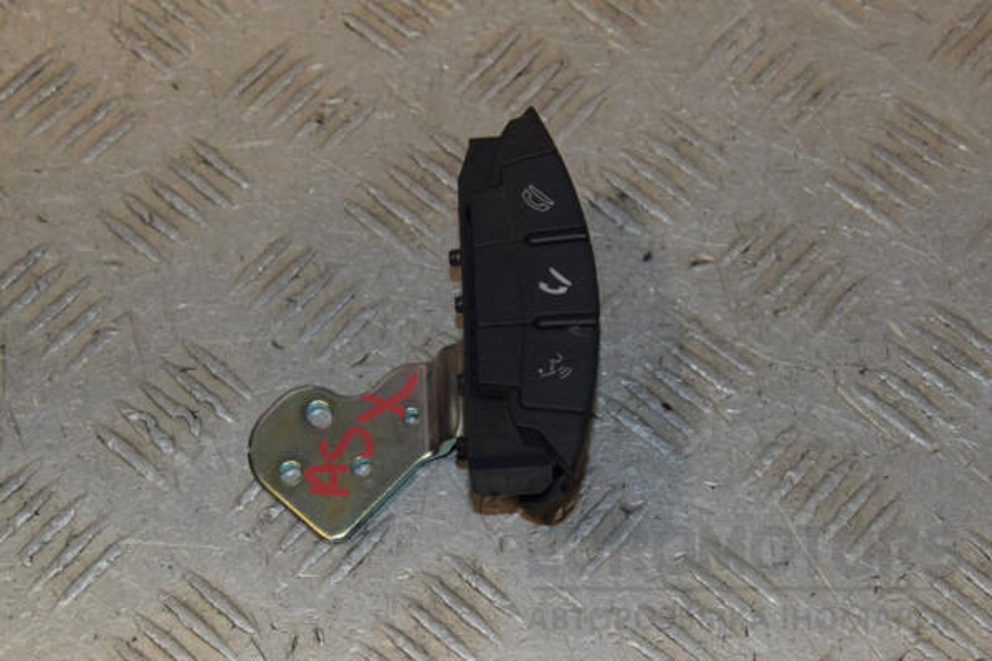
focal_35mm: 93
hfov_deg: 21.9
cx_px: 496
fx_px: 2562
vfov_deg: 14.7
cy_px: 330
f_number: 10
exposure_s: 1/200
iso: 800
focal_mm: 62
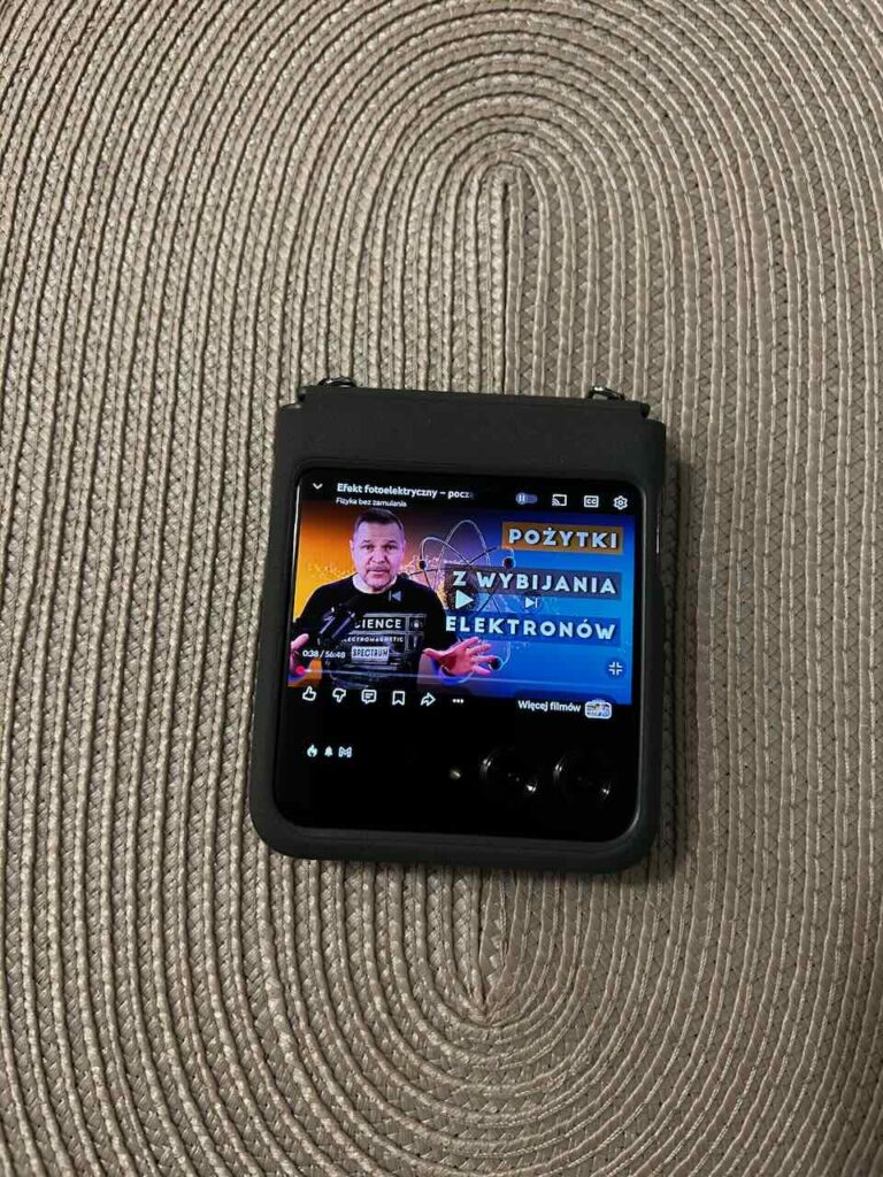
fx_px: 884
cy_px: 588
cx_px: 442
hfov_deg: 53.1
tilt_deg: -81.9
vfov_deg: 67.3
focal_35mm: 26
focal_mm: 5.7
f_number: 1.5
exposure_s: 1/50
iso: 320
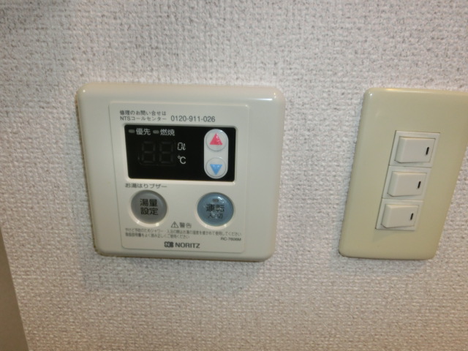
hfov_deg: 69.4
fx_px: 338
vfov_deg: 54.9
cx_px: 234
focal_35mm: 25
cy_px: 176
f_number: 3.2
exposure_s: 1/60
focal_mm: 4.43
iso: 200
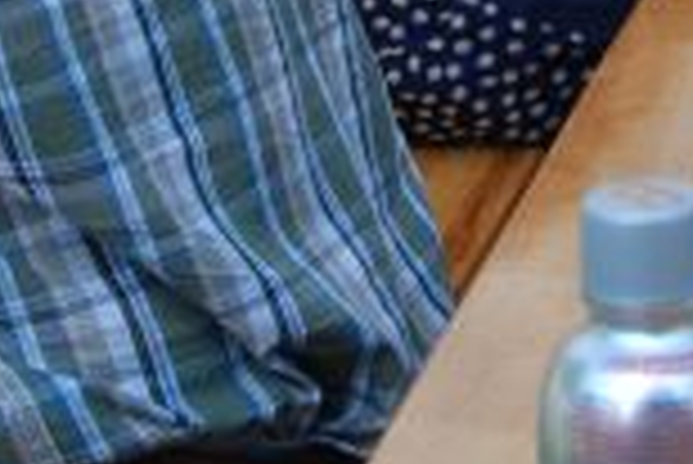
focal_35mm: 211
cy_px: -336
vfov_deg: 6.4
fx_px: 4058
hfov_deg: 9.6
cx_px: 824
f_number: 5.6
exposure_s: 1/125
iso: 100
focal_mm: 27
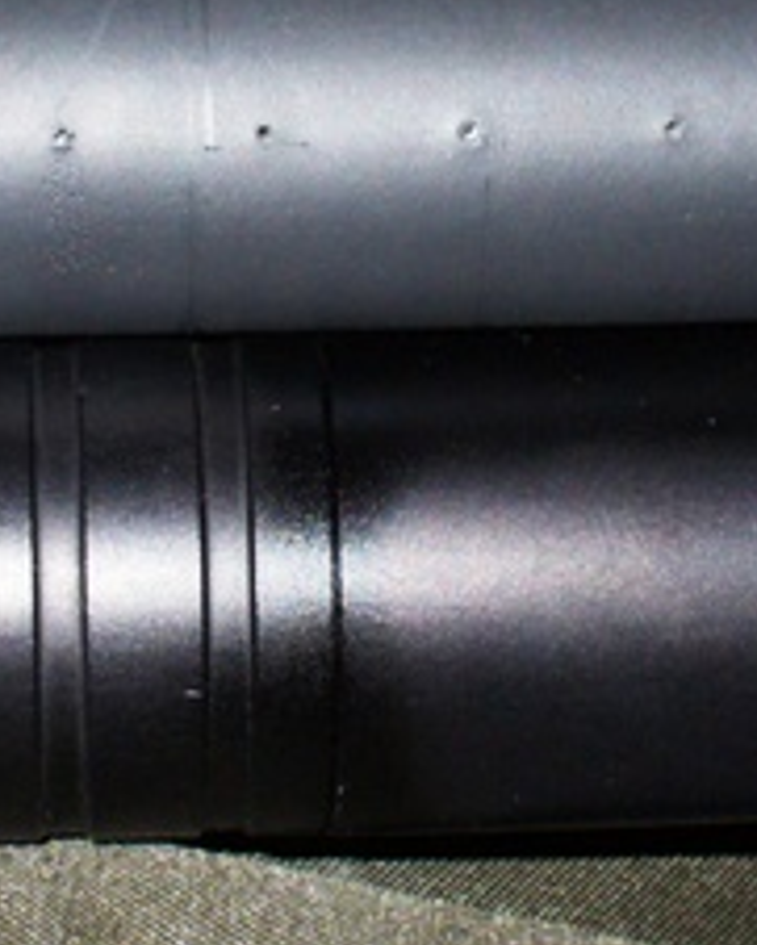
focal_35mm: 128
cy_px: 197
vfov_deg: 14.9
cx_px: 519
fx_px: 3582
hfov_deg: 12.0
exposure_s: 1/60
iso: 80
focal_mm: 6.1
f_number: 2.8
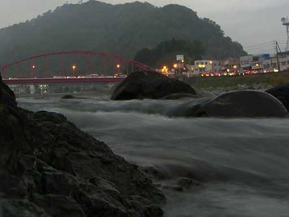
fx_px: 317
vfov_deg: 37.7
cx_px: 144
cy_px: 108
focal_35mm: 38
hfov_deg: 49.0
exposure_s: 1/2
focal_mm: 7.9
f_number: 4
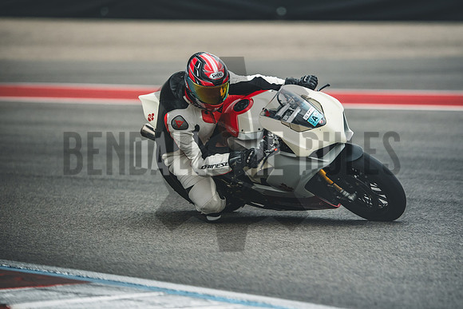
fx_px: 3859
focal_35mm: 300
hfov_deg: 6.9
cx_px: 232
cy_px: 154
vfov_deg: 4.6
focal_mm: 200
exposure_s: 1/4000
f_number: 2
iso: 1000
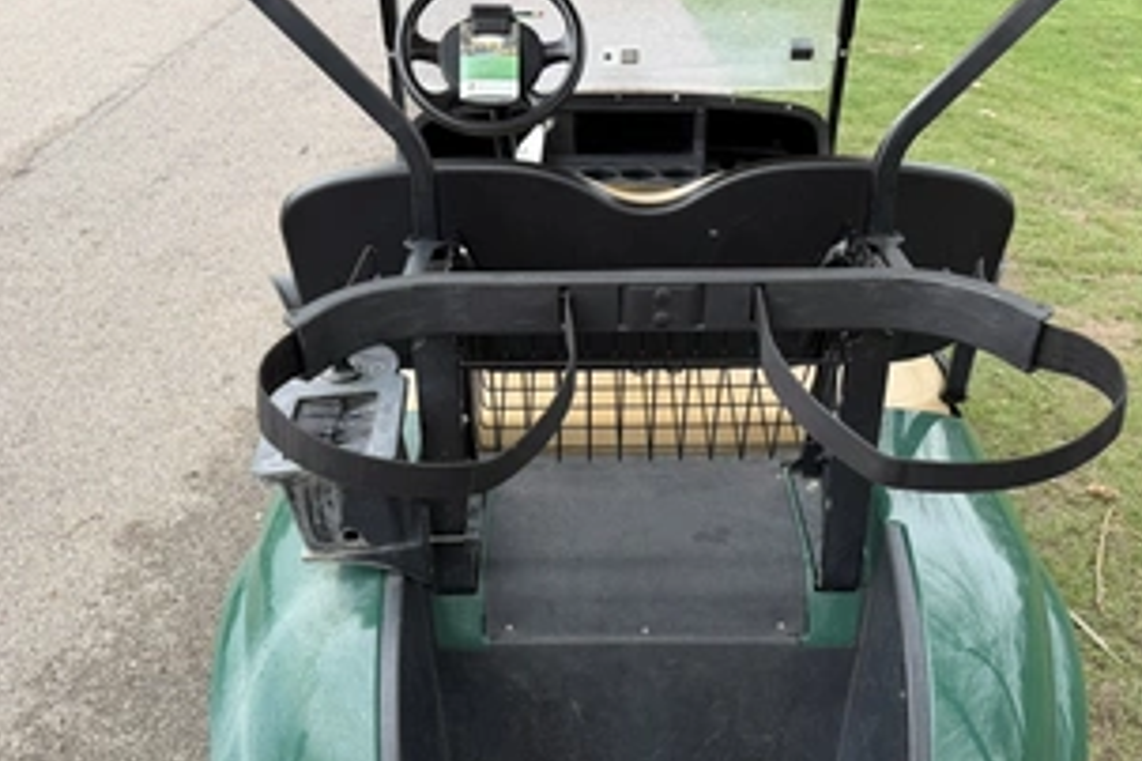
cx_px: 592
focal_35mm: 33
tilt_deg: -39.4
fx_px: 1047
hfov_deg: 57.2
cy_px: 554
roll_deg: +0.0
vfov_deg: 39.1
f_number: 1.78
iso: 80
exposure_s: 1/780
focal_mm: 6.76
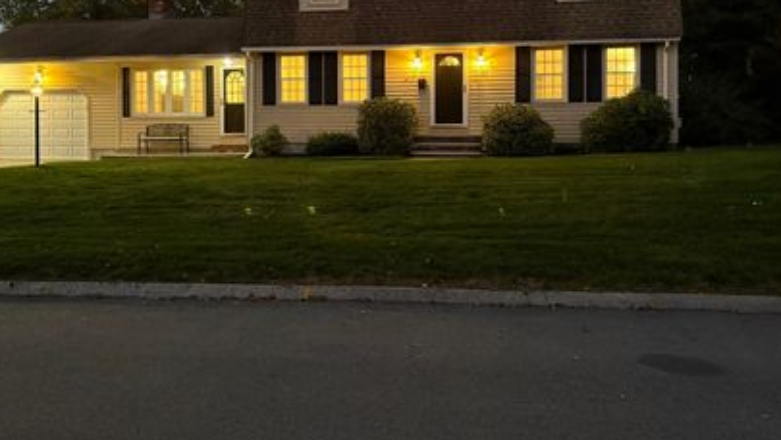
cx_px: 363
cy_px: 134
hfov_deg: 56.6
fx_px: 725
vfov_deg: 33.3
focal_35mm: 35
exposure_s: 1/30
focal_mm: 5.96
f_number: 1.6
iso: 800
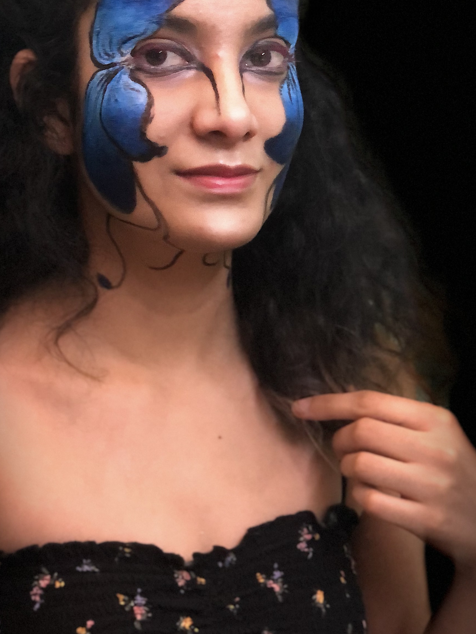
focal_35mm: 91
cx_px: 159
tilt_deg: -5.3
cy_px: 285
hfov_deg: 16.2
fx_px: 1668
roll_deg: +1.3
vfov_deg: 21.5
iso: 160
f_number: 2.4
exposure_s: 1/14
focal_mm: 6
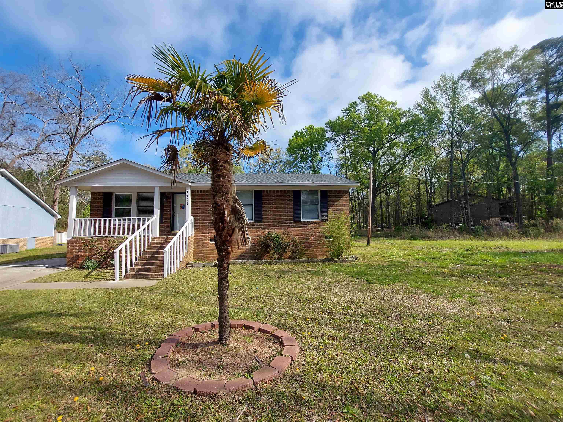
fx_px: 211
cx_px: 282
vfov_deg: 89.9
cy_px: 211
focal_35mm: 13
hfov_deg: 106.2
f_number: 2.2
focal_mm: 1.74
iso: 50
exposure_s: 1/1138
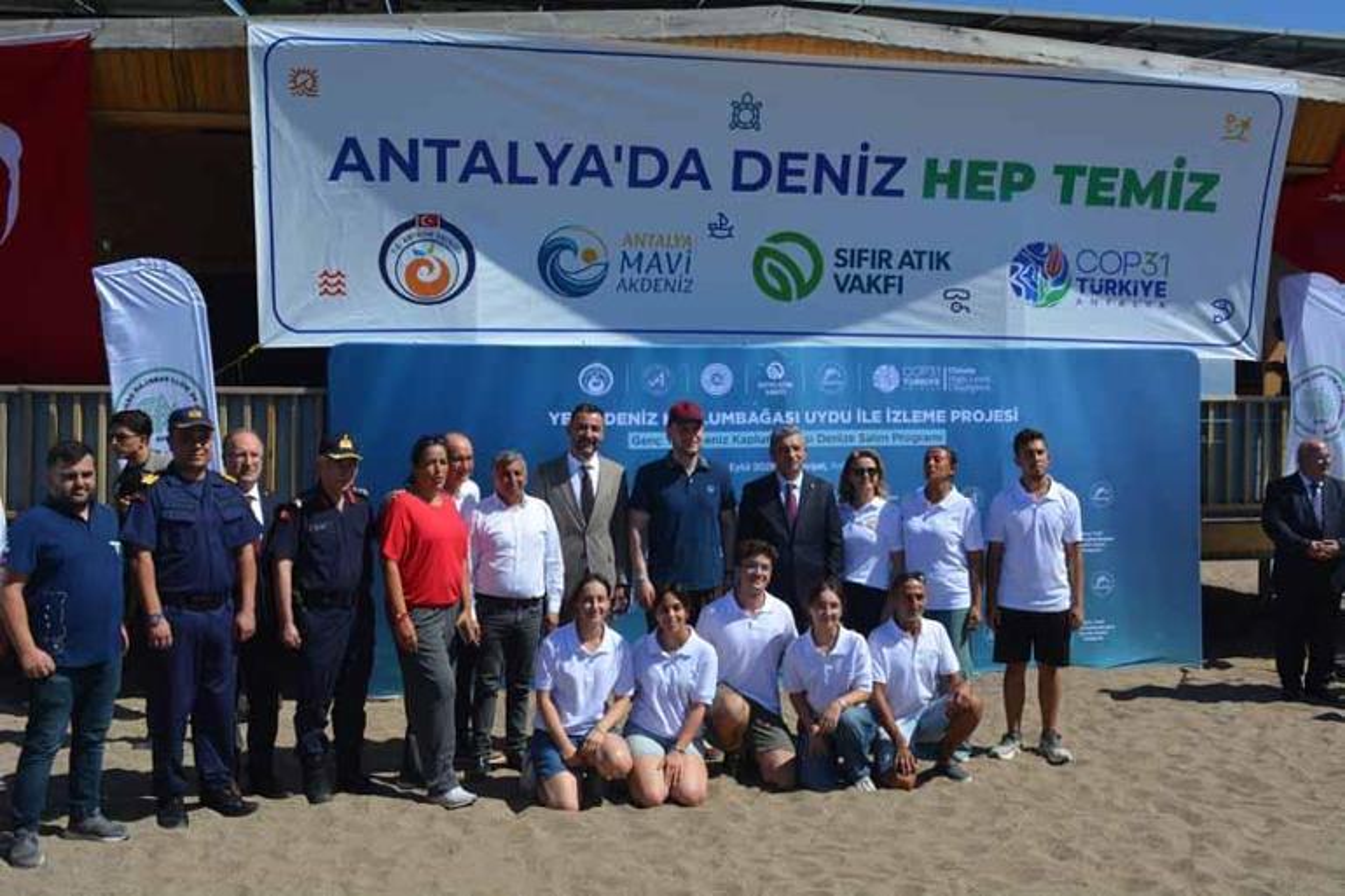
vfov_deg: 38.3
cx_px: 672
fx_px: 1289
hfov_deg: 55.1
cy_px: 448
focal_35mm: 34
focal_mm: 23
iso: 100
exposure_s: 1/250
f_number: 8
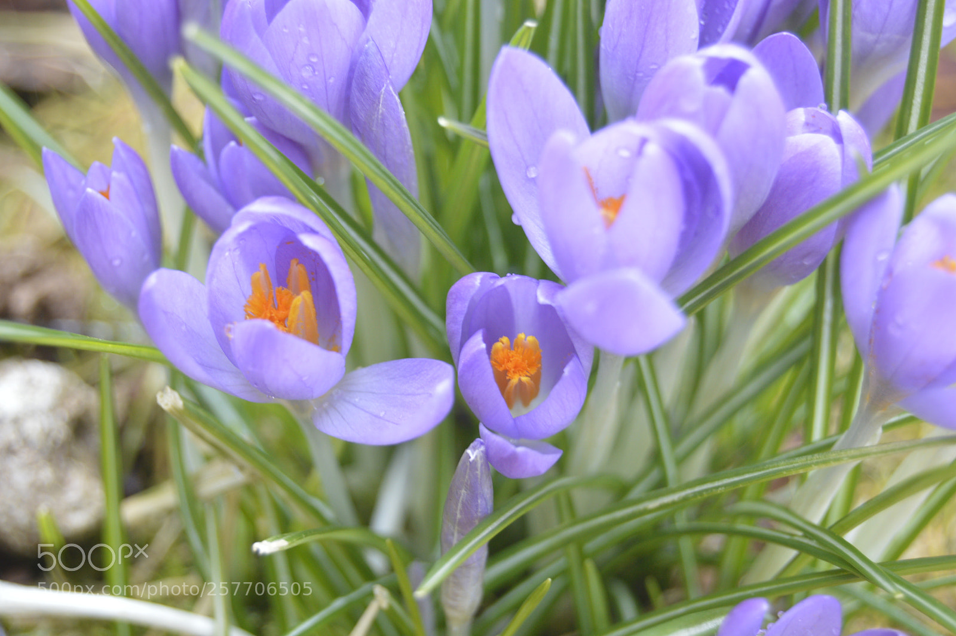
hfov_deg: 24.6
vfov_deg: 16.5
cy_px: 318
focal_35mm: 82
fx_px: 2189
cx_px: 478
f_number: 5.6
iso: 500
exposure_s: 1/60
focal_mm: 55
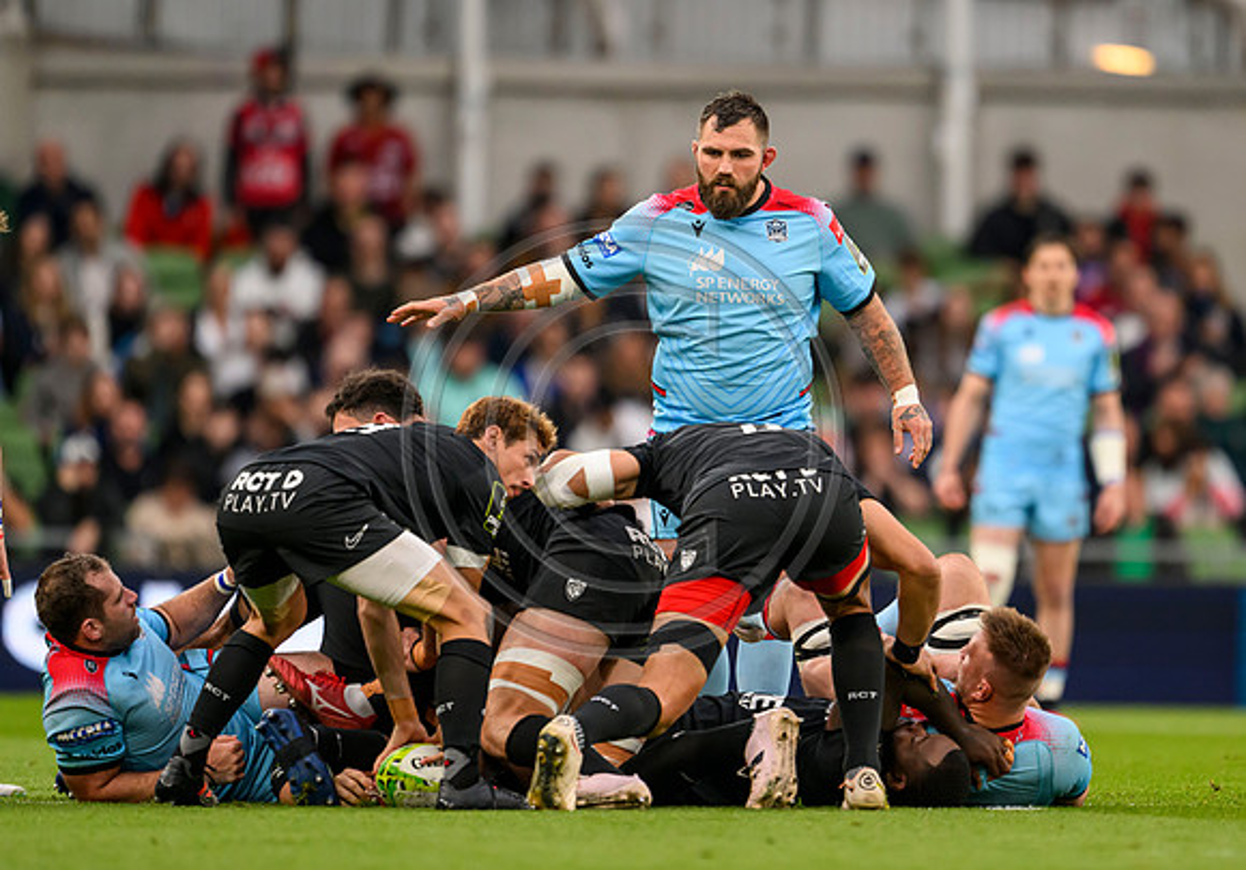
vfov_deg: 2.0
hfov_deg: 2.9
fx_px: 24527
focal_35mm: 698
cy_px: 414
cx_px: 781
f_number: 4
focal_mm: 560
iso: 2000
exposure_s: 1/1250
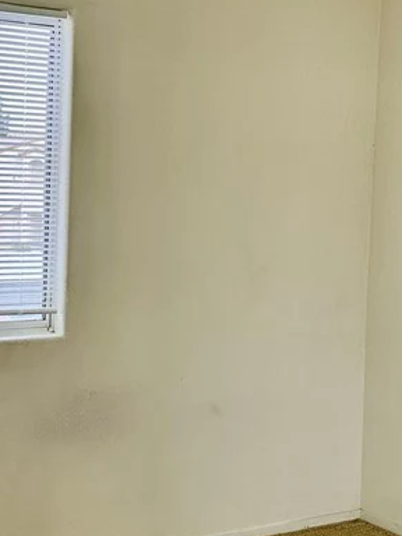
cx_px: 42
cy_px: 209
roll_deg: -2.9
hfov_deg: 22.4
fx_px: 991
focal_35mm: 64
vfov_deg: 30.2
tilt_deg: -2.1
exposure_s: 1/120
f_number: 1.78
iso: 125
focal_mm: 6.86
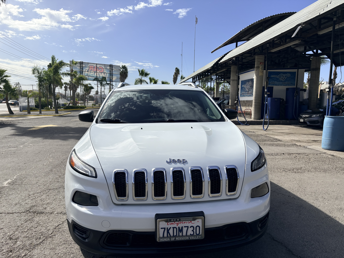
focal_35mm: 26
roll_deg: +0.3
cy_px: 129
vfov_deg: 53.1
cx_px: 172
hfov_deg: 67.3
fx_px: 258
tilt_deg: -6.3
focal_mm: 5.96
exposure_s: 1/6329
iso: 50
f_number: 1.6
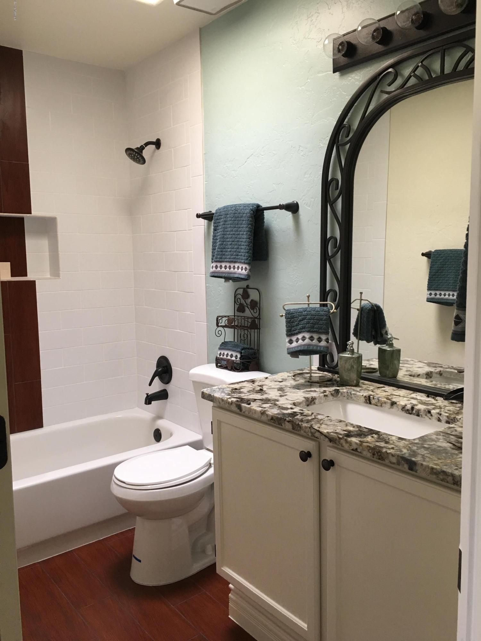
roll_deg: +1.2
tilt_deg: -6.8
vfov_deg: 61.7
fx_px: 537
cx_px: 240
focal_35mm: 29
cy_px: 320
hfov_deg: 48.2
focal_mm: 4.15
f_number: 2.2
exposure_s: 1/15
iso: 40
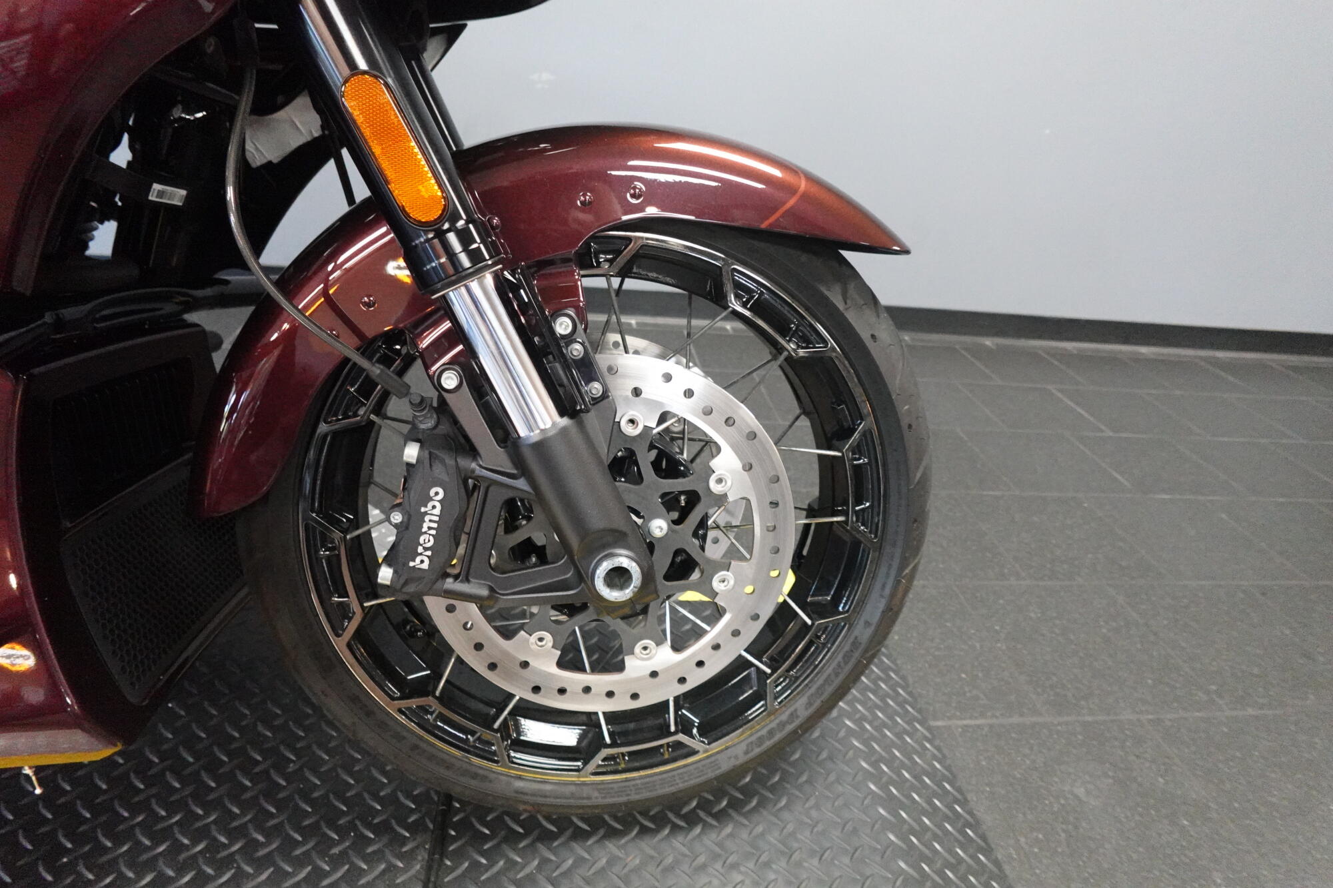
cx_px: 666
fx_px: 740
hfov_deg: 84.0
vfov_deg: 61.9
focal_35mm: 20
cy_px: 444
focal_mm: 7.6
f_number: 2
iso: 3200
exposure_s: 1/200
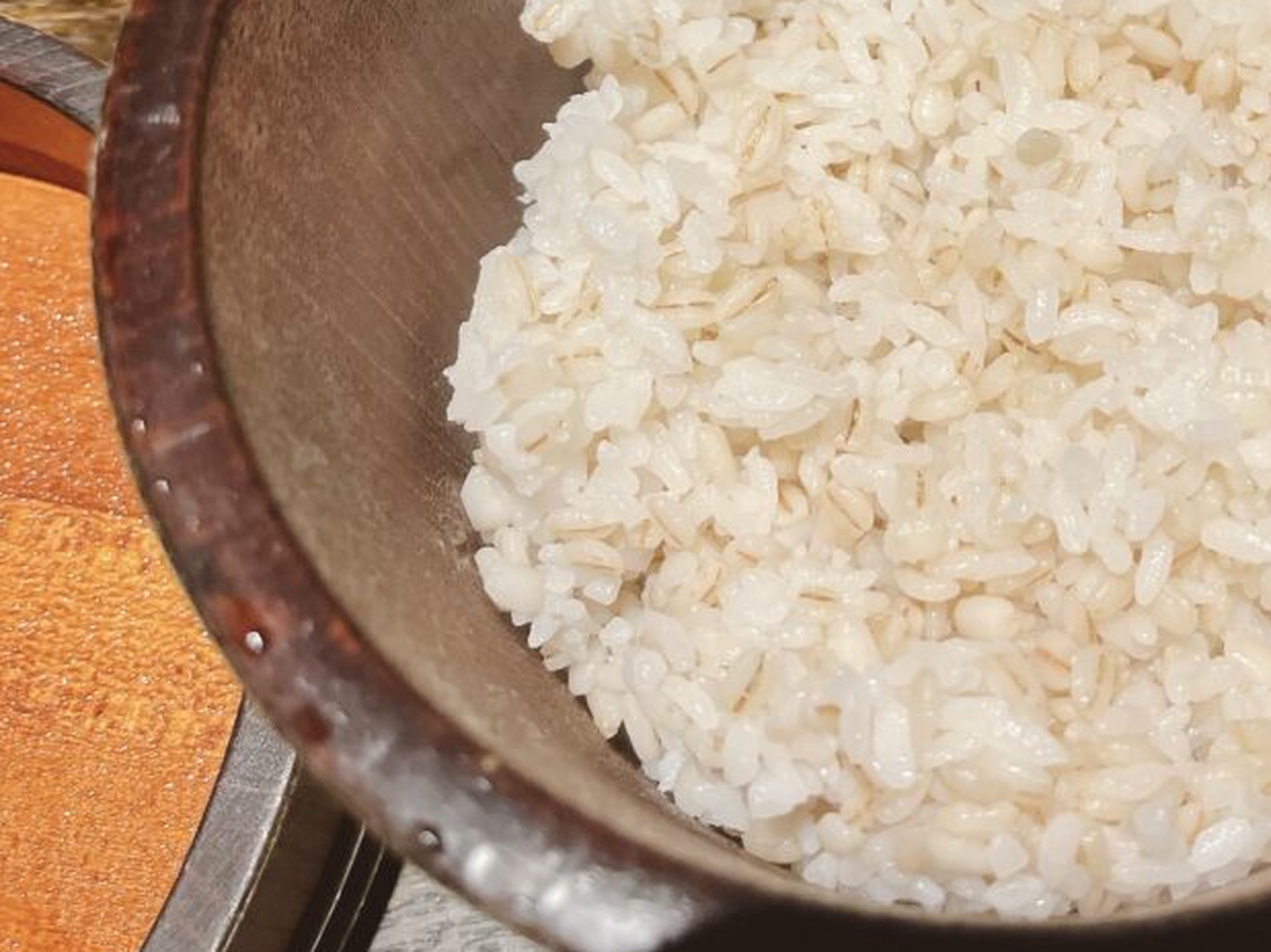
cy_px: 191
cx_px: 1047
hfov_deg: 41.6
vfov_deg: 32.7
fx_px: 1579
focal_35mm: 43
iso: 250
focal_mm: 5.1
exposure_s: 1/50
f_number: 1.6
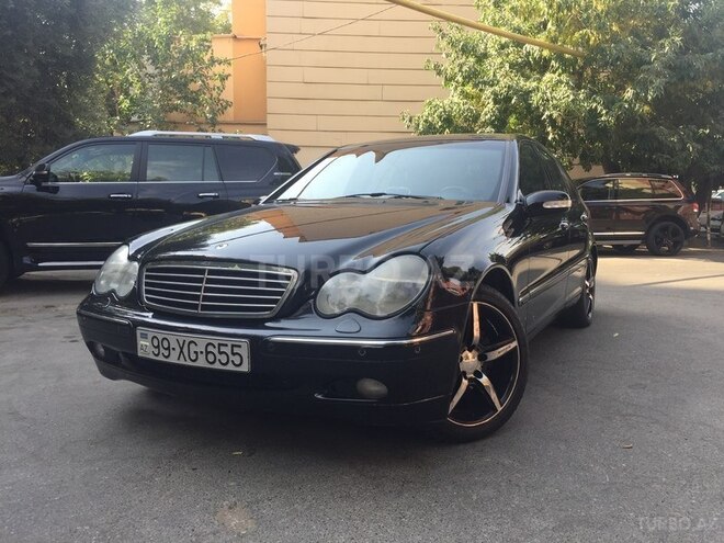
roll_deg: -1.2
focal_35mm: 29
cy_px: 272
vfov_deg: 48.2
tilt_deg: -7.0
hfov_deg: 61.7
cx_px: 362
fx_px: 607
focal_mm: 4.15
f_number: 2.2
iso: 32
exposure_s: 1/338
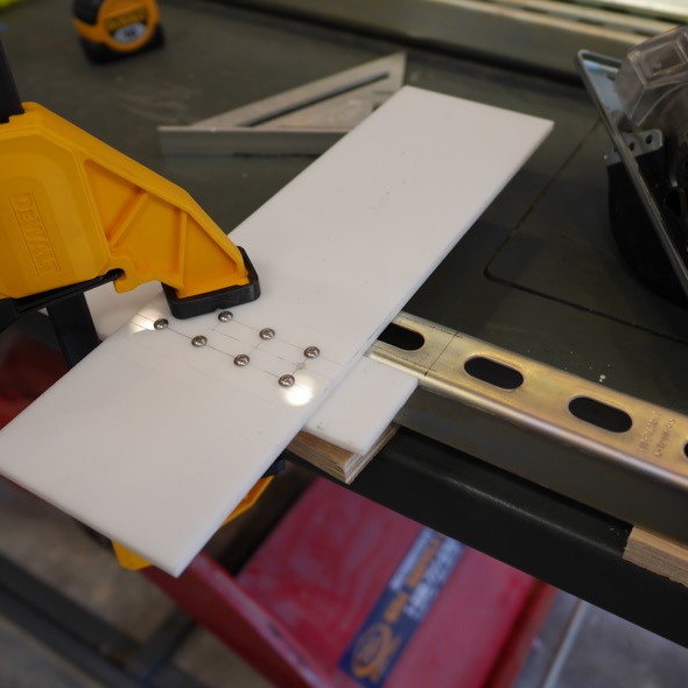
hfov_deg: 45.9
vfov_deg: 46.0
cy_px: 339
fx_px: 810
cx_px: 391
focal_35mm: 36
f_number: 2.2
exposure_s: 1/200
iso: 200
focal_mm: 15
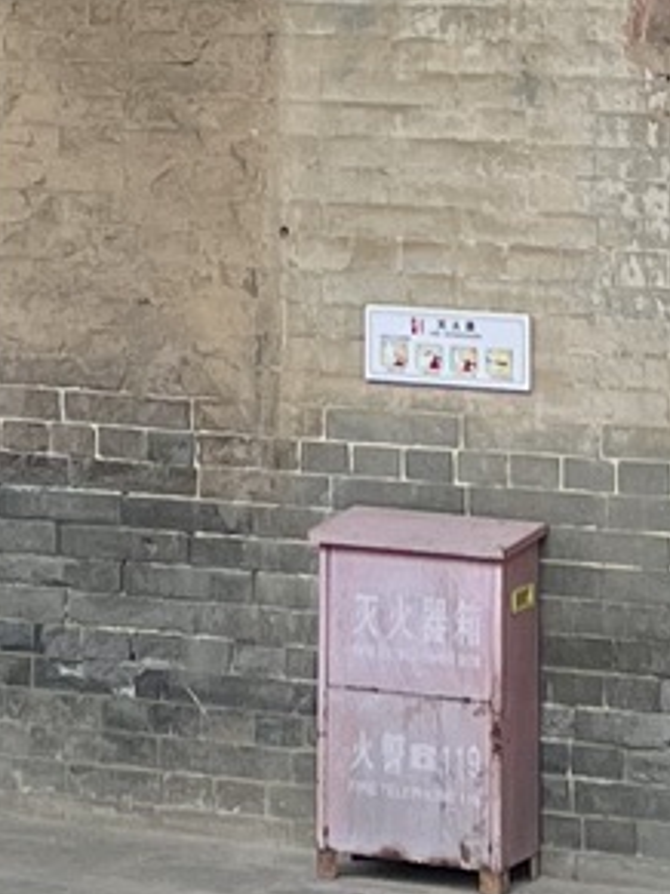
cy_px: -1035
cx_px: 209
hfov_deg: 8.3
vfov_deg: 10.0
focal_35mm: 179
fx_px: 4623
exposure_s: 1/510
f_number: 1.6
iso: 50
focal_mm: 5.1
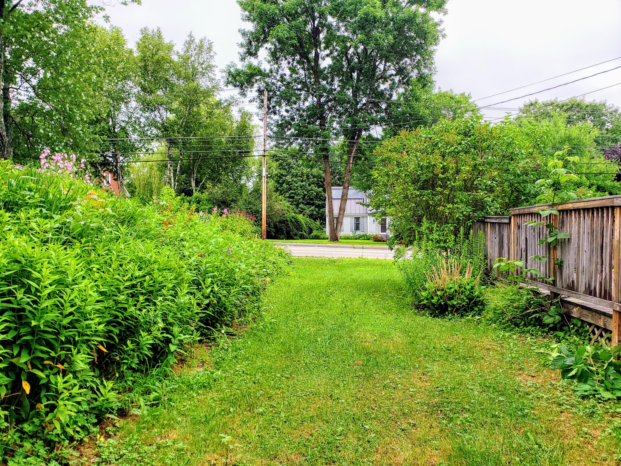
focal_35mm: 26
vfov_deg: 53.1
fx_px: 466
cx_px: 310
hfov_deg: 67.3
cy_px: 233
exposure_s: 1/845
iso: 50
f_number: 2.4
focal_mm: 4.3
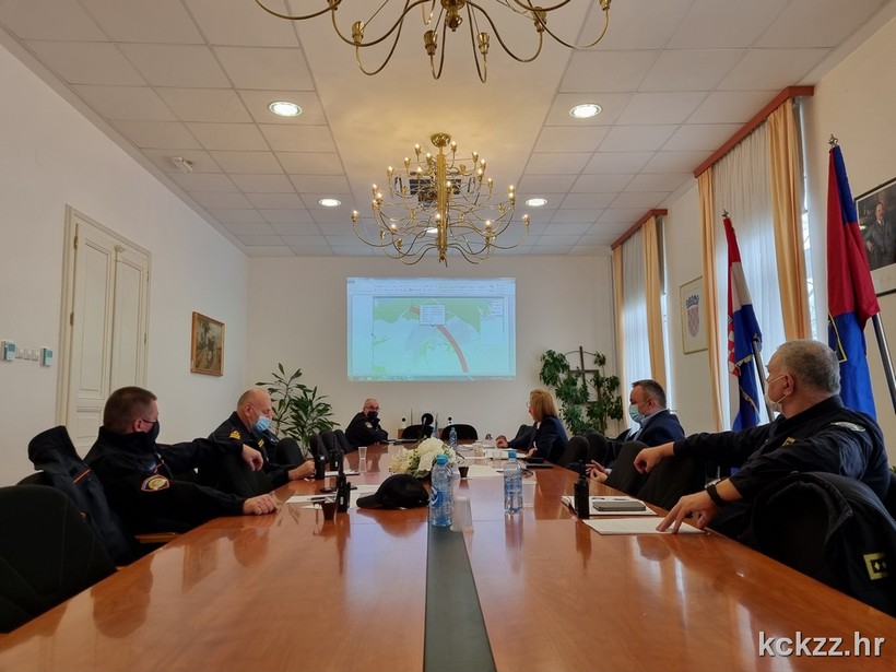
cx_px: 448
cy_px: 336
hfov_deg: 67.3
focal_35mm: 26
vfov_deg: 53.1
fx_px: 673
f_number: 1.8
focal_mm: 5.4
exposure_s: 1/100
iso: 200
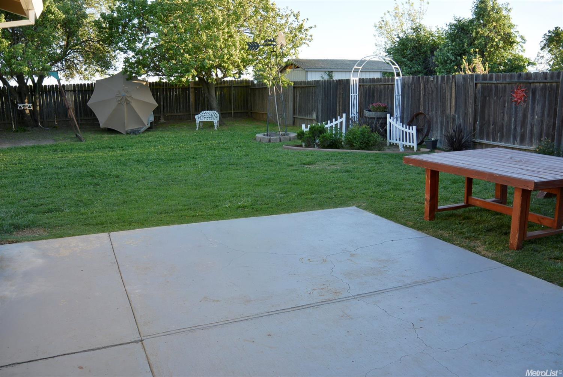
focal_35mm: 32
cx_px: 282
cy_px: 188
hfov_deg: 58.6
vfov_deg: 41.3
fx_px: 501
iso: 280
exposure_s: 1/400
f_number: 3.8
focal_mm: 12
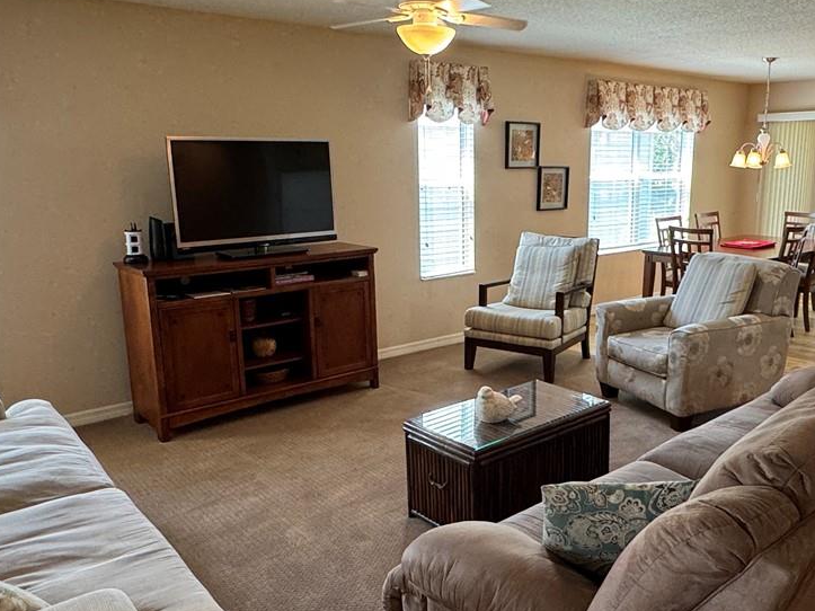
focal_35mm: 31
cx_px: 473
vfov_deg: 45.4
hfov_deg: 58.1
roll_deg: -0.4
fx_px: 730
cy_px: 319
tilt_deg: -12.8
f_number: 2.2
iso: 160
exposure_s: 1/60
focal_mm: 2.22
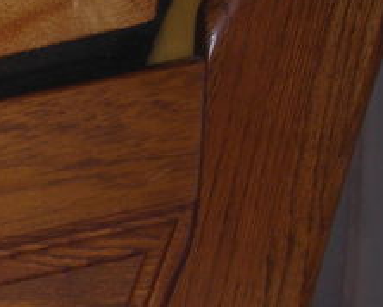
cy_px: 347
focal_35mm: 167
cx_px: -304
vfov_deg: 9.2
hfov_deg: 10.8
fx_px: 1895
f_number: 3.2
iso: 50
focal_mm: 6.3
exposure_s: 1/30
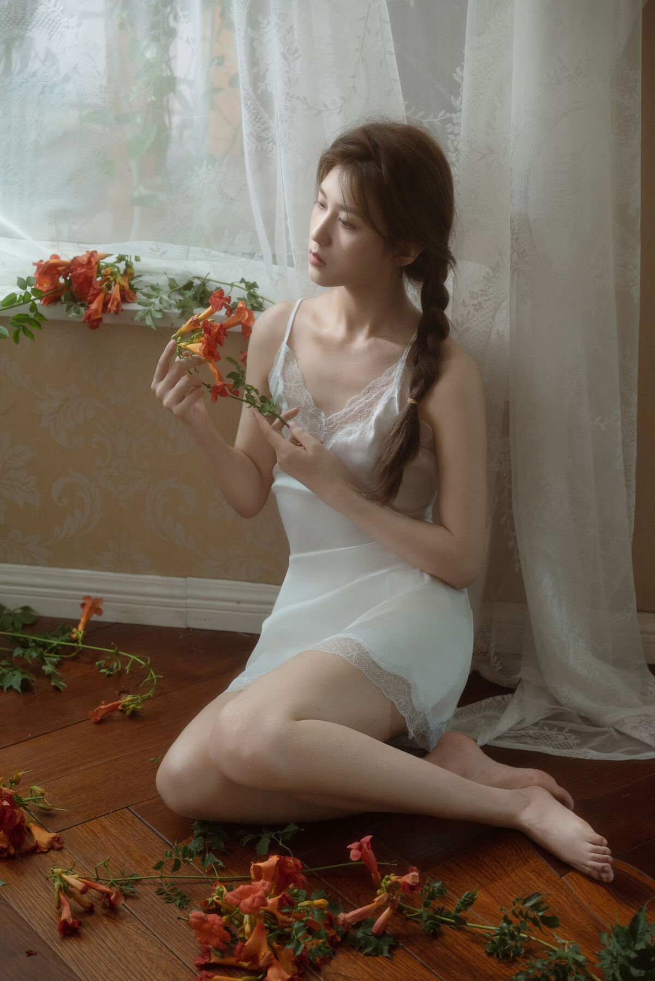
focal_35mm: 68
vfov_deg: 29.6
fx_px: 1854
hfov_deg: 20.0
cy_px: 490
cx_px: 328
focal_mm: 68
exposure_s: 1/100
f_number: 4
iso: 1000
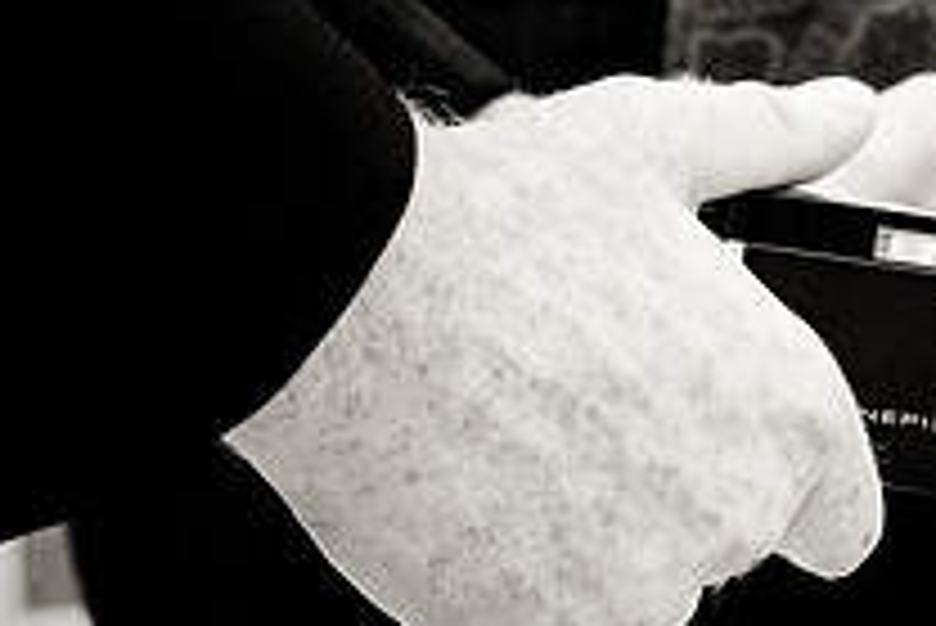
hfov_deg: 11.1
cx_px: 940
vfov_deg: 7.5
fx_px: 4787
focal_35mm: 184
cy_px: 140
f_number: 4.5
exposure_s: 1/640
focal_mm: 44
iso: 500
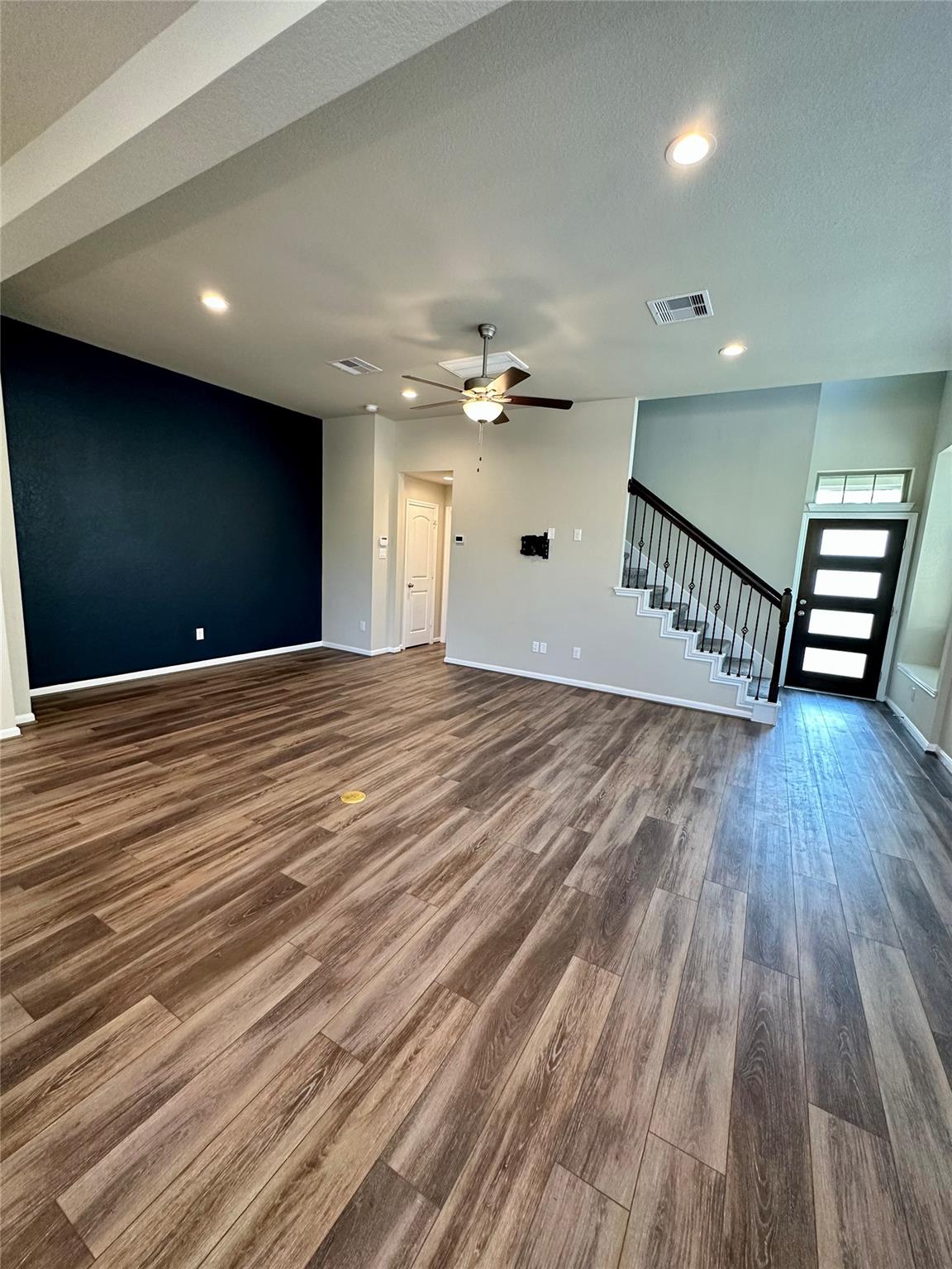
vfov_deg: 102.1
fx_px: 513
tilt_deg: -8.6
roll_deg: -3.3
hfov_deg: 85.7
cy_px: 634
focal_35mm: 14
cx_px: 476
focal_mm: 2.22
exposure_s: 1/120
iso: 250
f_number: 2.2
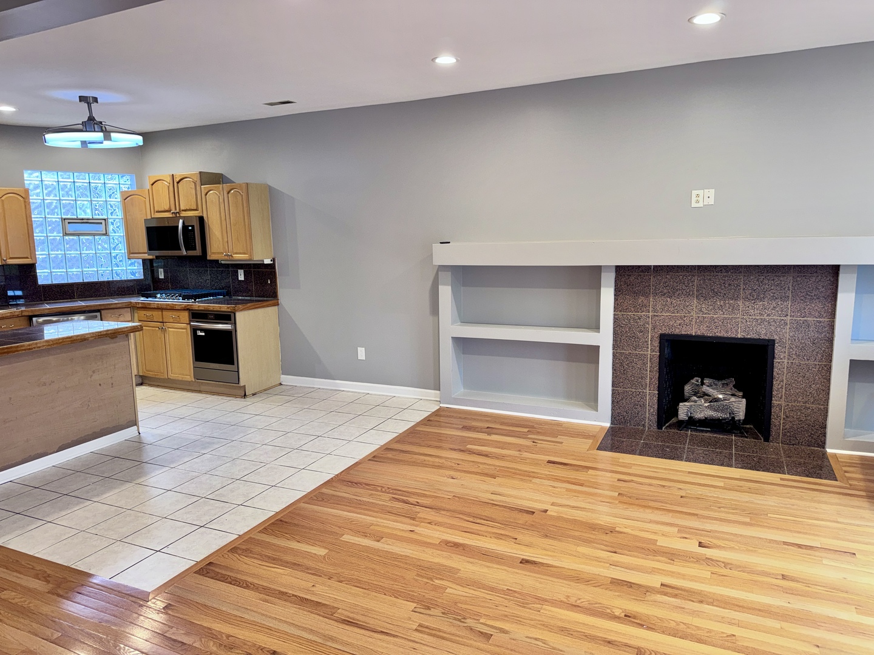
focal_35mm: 24
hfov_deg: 71.6
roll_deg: +1.2
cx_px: 437
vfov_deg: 56.8
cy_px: 328
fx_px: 606
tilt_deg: -8.8
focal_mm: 6.76
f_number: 1.78
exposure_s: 1/24
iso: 64
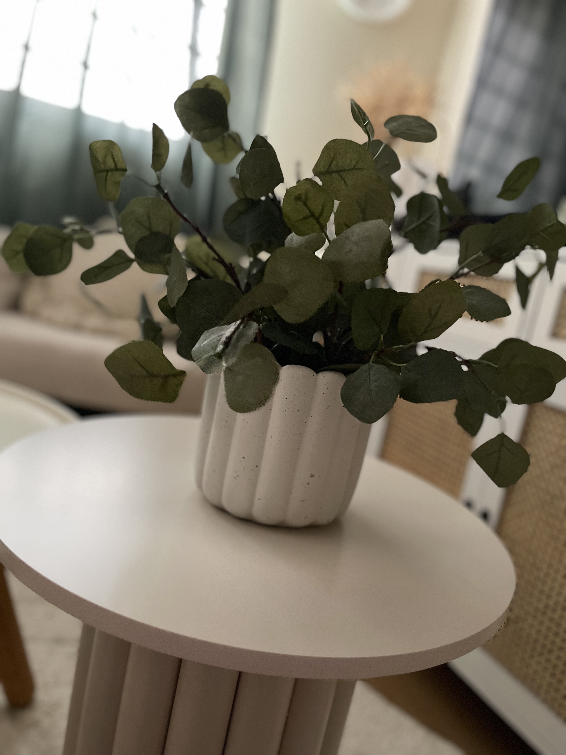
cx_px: 283
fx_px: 567
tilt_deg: -9.6
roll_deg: -11.3
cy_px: 378
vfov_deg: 67.3
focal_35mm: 26
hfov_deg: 53.1
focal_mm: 4.2
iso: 800
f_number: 1.6
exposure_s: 1/30
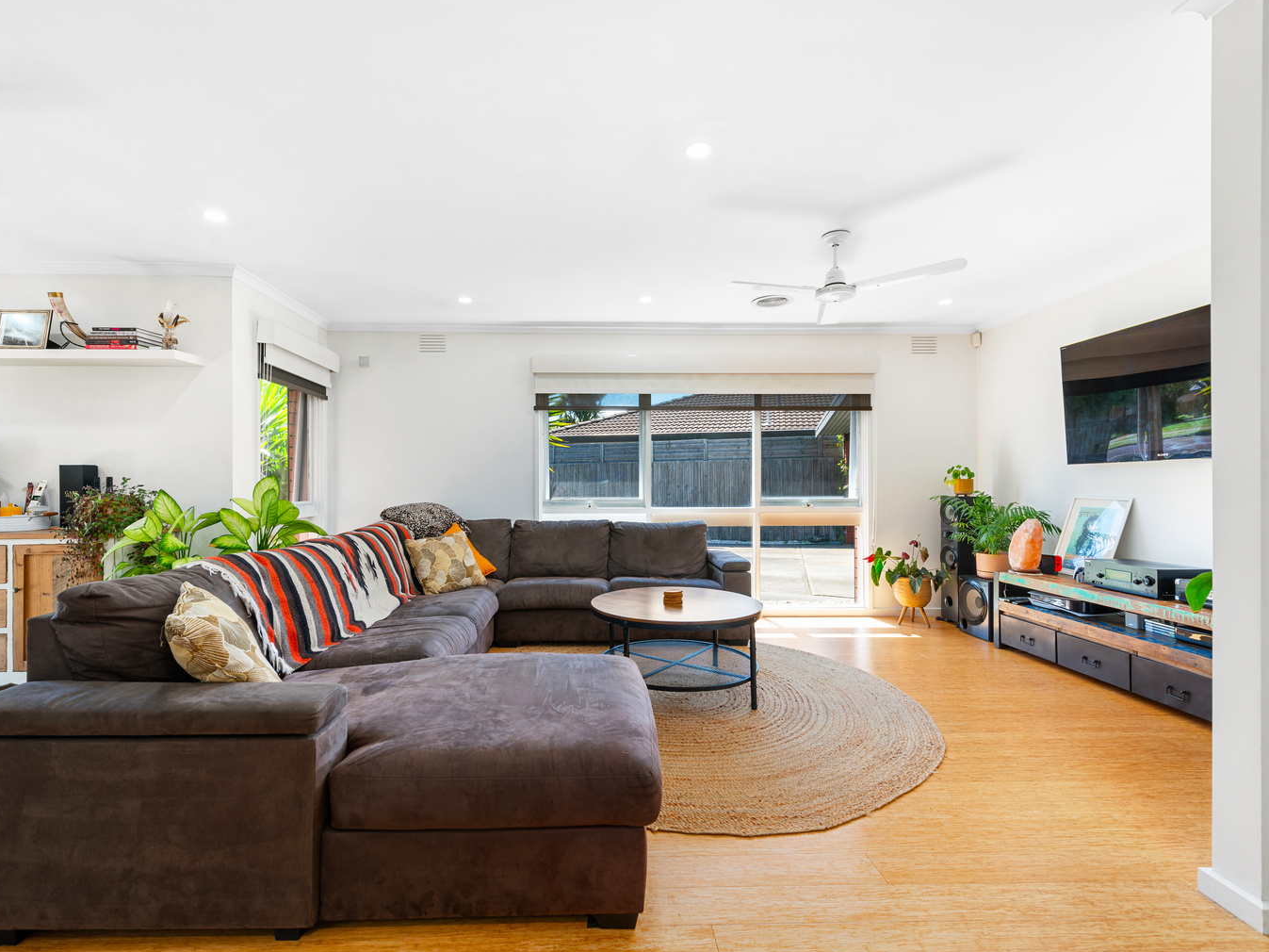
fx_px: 586
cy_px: 484
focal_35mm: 16
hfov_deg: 94.4
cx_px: 606
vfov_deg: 78.1
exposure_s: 1/6
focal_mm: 14
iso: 125
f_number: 8
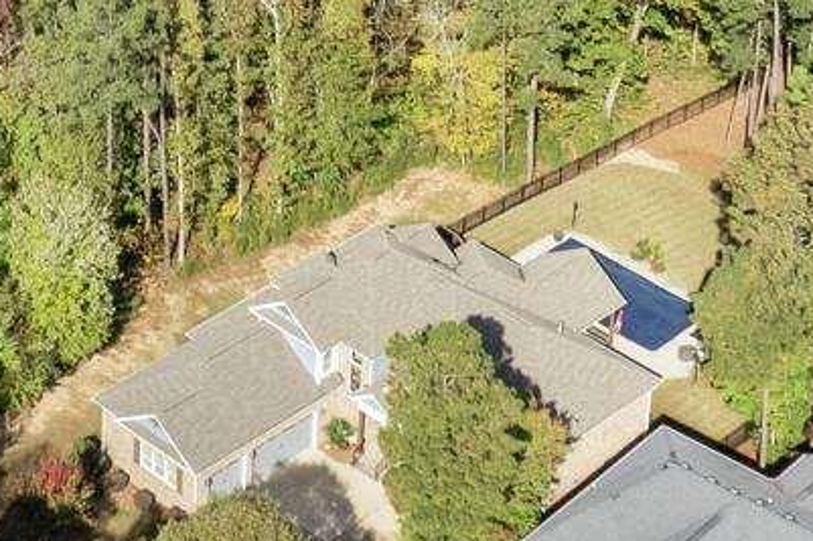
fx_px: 3092
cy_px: -585
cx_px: 24
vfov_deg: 9.3
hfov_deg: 14.8
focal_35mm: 137
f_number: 2.8
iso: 100
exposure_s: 1/1250
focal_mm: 8.38
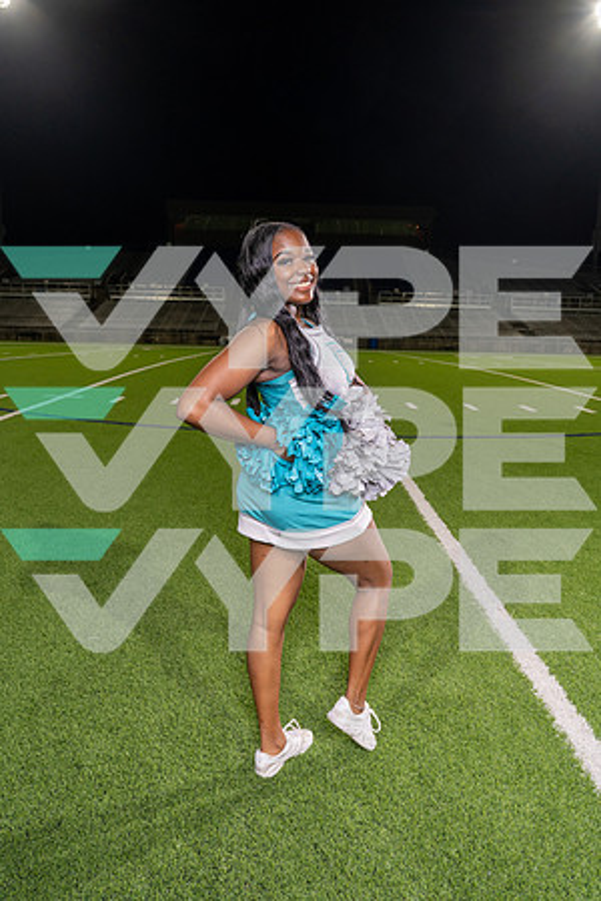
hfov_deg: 49.6
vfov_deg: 69.4
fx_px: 651
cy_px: 450
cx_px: 300
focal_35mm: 26
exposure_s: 1/250
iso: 640
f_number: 4.5
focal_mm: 26
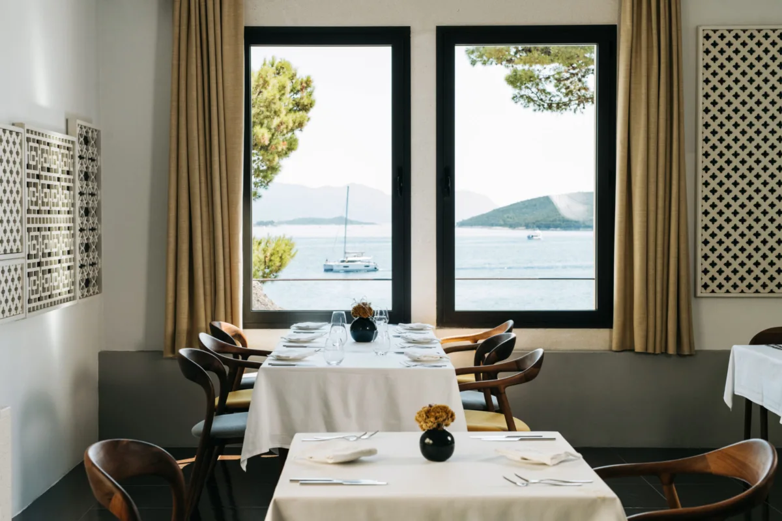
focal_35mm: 50
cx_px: 391
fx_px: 1086
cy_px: 260
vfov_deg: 27.0
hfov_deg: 39.6
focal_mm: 50
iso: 320
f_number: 6.3
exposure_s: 1/250
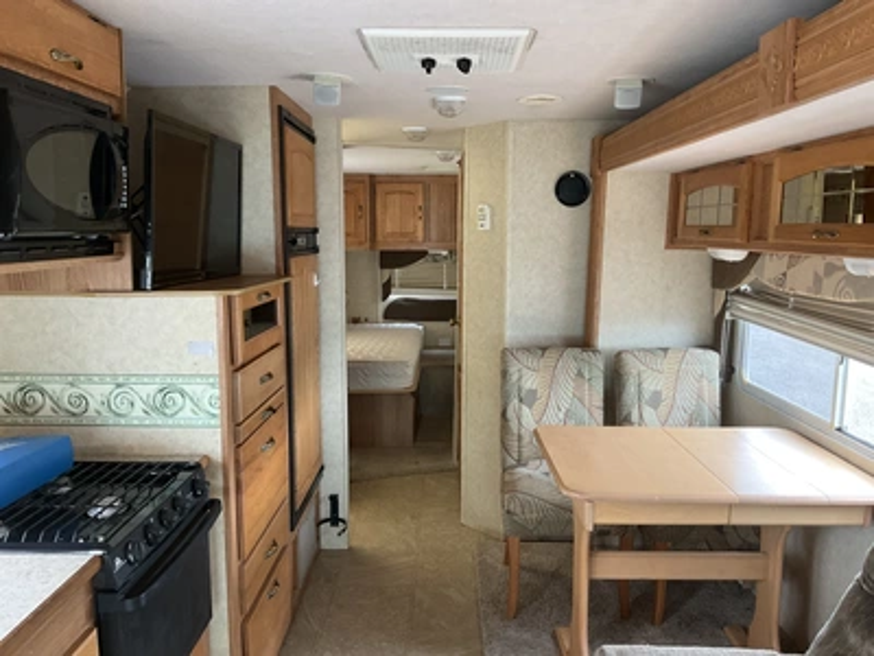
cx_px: 437
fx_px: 732
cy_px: 328
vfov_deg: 48.2
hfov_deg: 61.7
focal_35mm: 29
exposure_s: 1/60
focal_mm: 3
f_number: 1.8
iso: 100
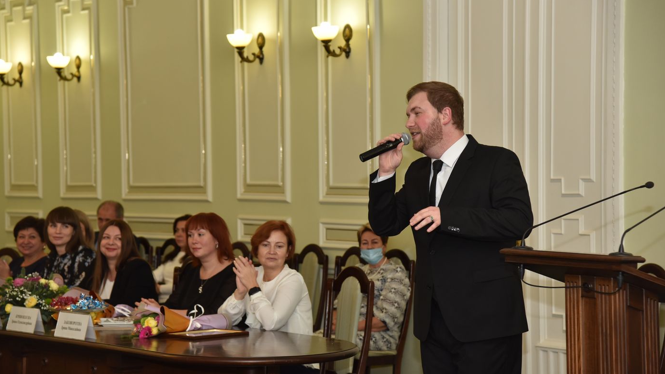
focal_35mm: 91
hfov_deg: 23.4
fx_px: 1605
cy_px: 191
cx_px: 333
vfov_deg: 13.3
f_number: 4.5
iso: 800
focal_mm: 86
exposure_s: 1/200
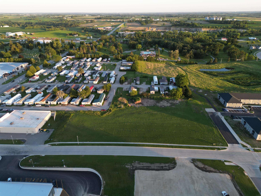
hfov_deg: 71.6
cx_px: 130
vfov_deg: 56.8
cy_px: 98
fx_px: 181
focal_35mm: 24
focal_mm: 6.72
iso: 120
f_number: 1.7
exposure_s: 1/320
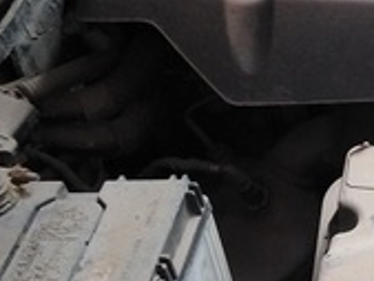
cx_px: 412
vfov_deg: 15.4
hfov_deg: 19.6
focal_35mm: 96
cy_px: 164
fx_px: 1038
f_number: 2.2
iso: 346
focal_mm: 3.46
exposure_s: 1/33.3
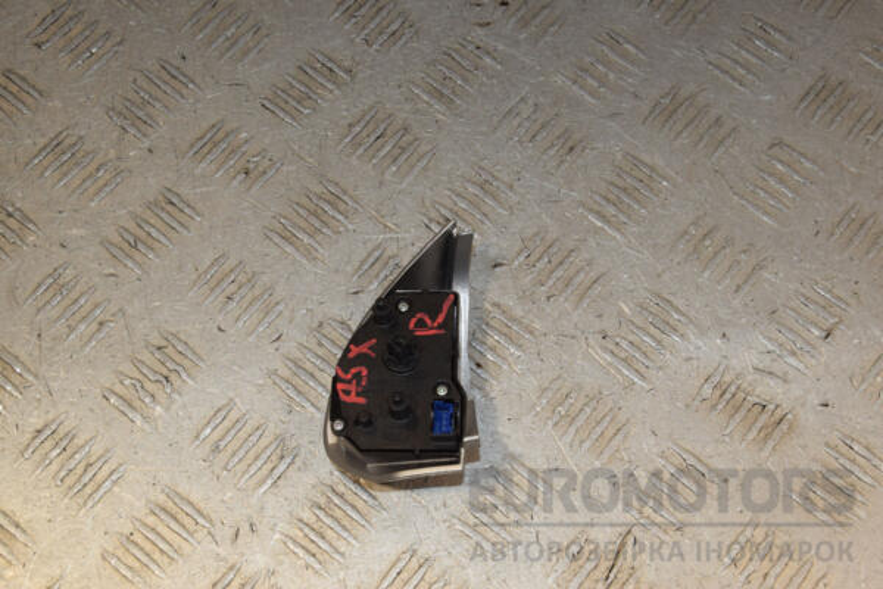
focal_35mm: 57
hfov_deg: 35.1
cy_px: 294
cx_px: 442
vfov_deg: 23.8
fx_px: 1398
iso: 800
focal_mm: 38
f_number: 10
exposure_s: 1/200
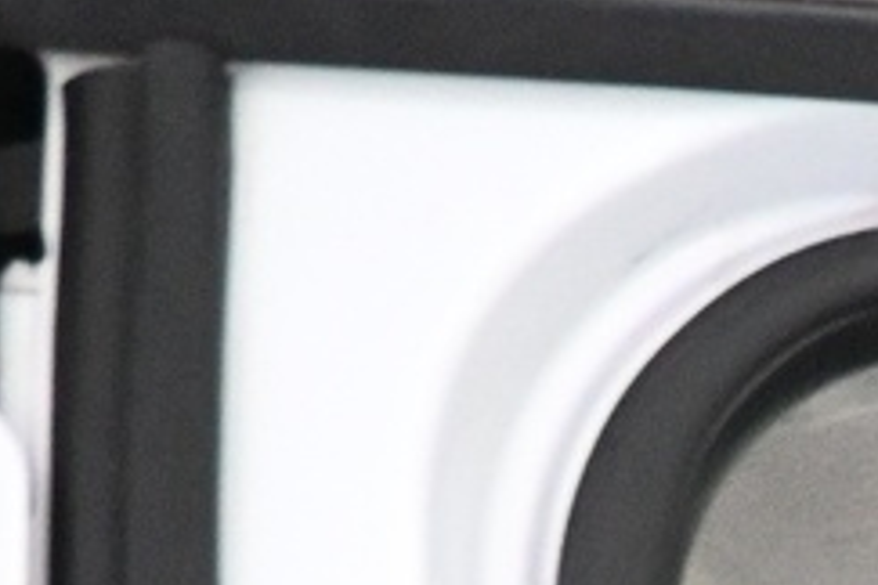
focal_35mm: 160
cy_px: 1881
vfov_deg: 7.4
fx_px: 3902
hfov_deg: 10.7
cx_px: 2215
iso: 4000
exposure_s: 1/100
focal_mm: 16
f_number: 3.5
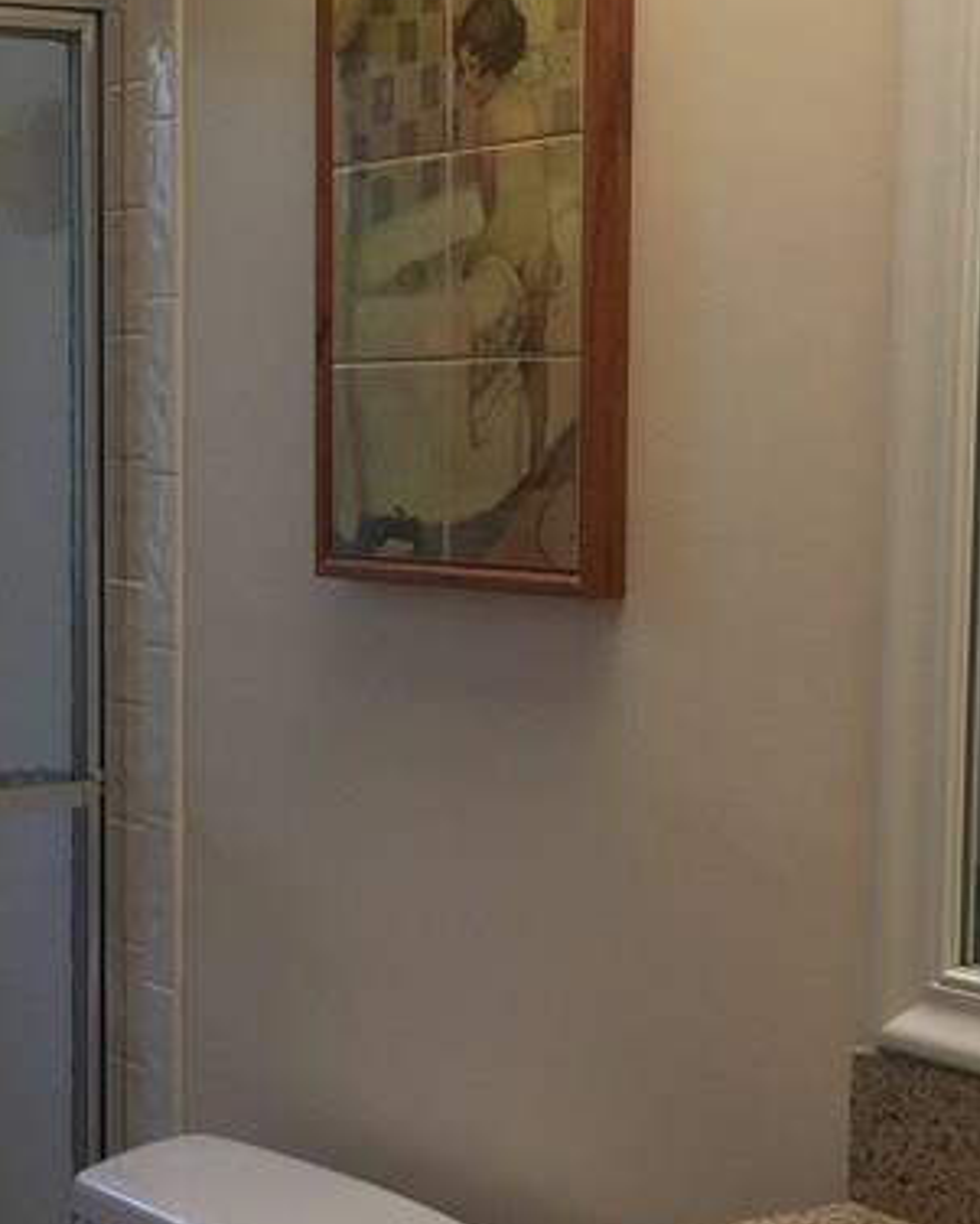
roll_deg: -0.5
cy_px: 729
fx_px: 2791
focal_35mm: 77
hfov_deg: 19.5
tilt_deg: -7.5
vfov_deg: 24.7
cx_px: 49
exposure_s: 1/40
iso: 40
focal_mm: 4.15
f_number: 2.2
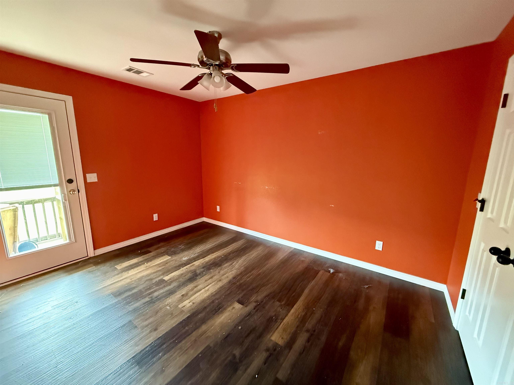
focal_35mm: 14
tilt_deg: -10.9
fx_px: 208
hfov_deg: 102.1
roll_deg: +0.1
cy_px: 192
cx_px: 257
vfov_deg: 85.7
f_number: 2.2
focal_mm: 2.22
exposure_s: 1/60
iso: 1000
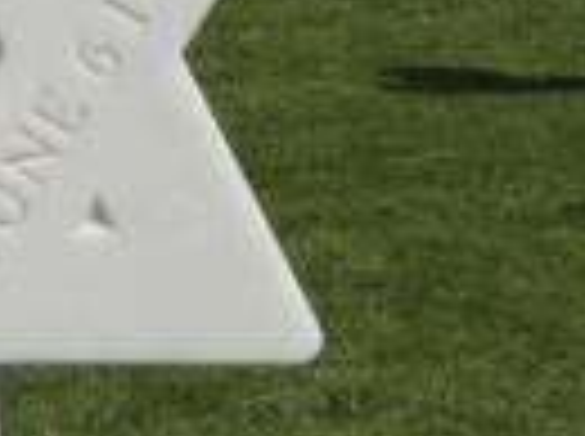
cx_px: -153
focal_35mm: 131
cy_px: 76
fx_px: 2210
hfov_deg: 14.5
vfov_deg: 11.2
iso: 80
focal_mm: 7.9
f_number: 8
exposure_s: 1/400
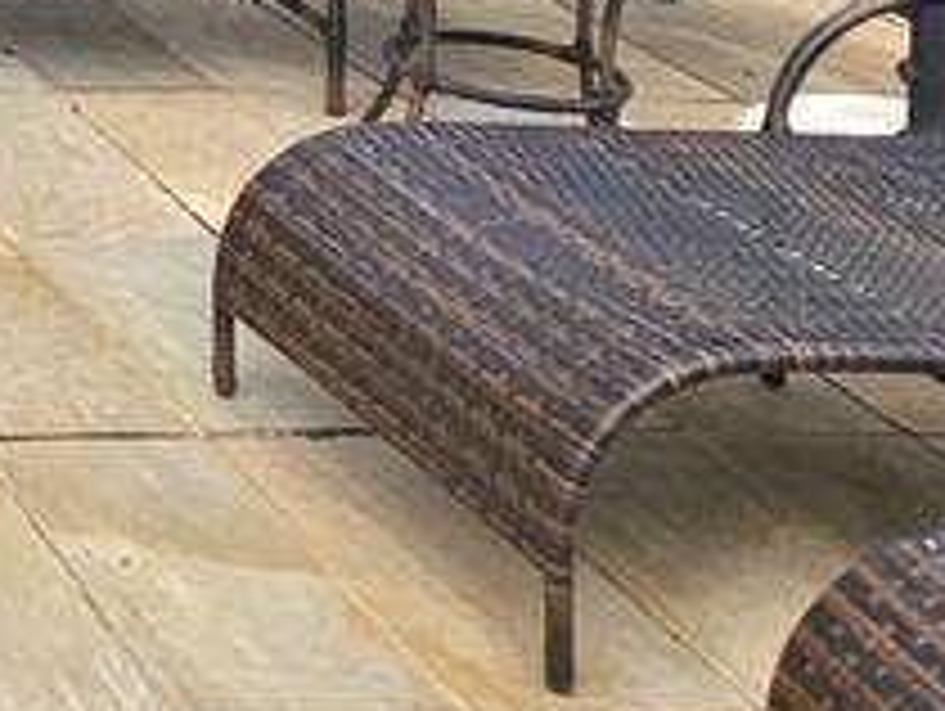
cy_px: -770
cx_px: -990
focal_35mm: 89
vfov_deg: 13.8
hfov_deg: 16.4
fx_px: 2432
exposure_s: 1/2000
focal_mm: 2.2
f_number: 2.2
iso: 50
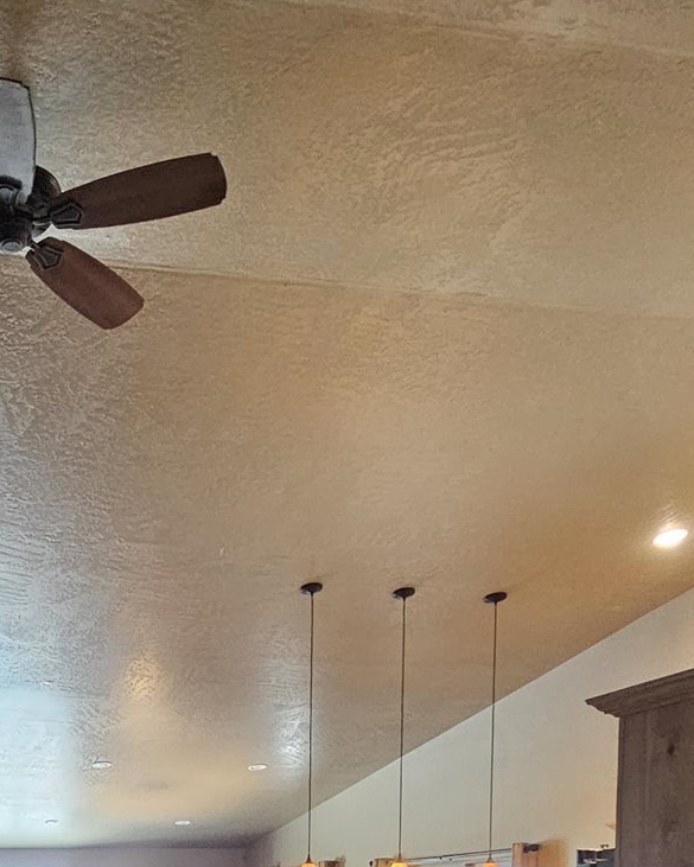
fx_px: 1027
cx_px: -13
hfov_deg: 33.8
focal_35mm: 40
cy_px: 981
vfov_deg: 37.4
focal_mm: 2.2
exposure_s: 1/30
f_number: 2.2
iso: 500
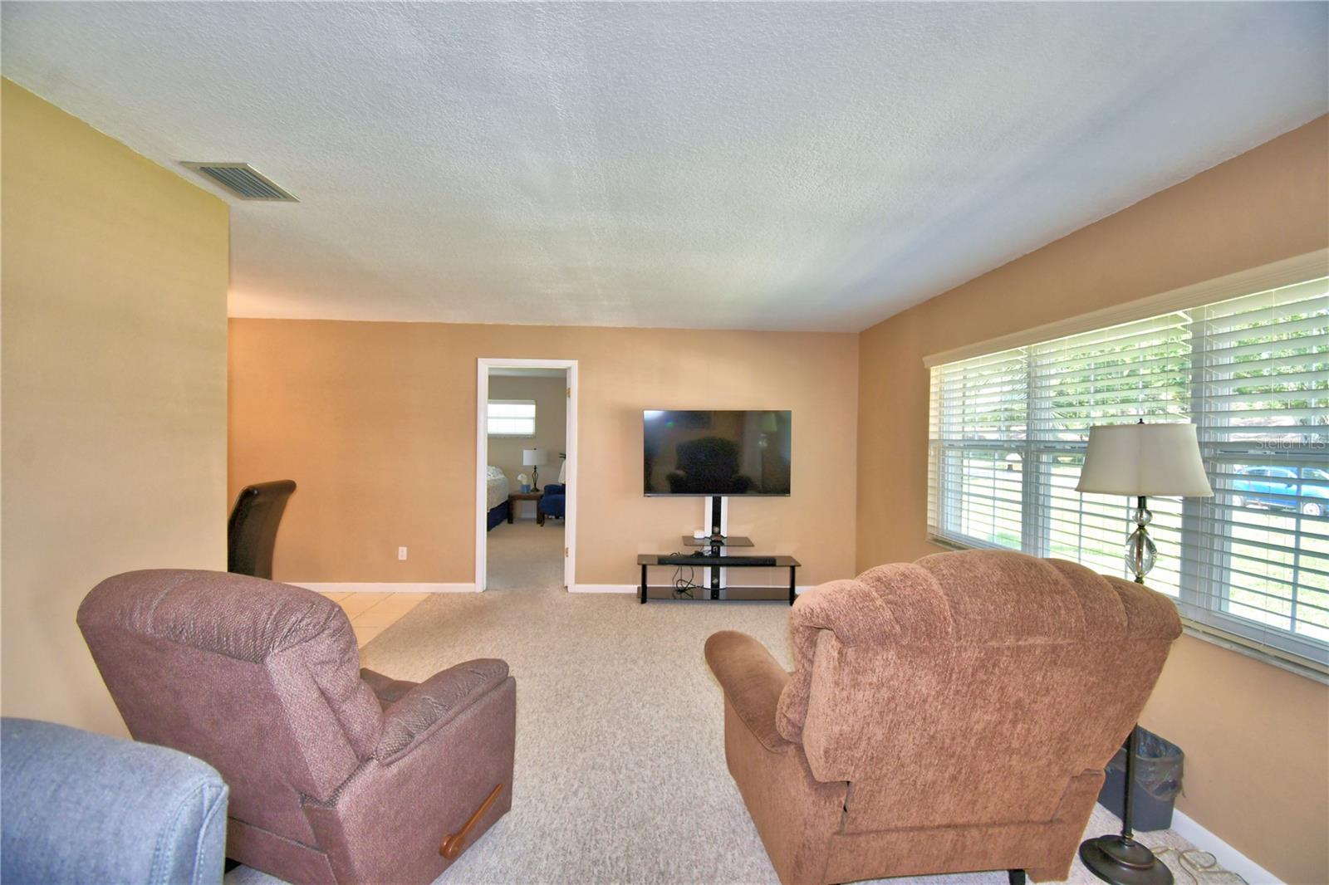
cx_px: 664
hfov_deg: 100.4
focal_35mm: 15
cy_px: 442
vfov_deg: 77.3
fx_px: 554
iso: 200
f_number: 4.5
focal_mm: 10
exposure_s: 1/50
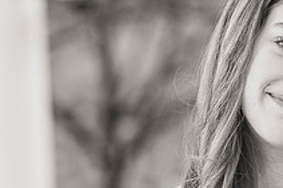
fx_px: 2215
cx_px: 305
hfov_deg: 7.3
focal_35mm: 282
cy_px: 136
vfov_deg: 4.9
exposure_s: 1/1000
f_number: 3.5
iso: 800
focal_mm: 98
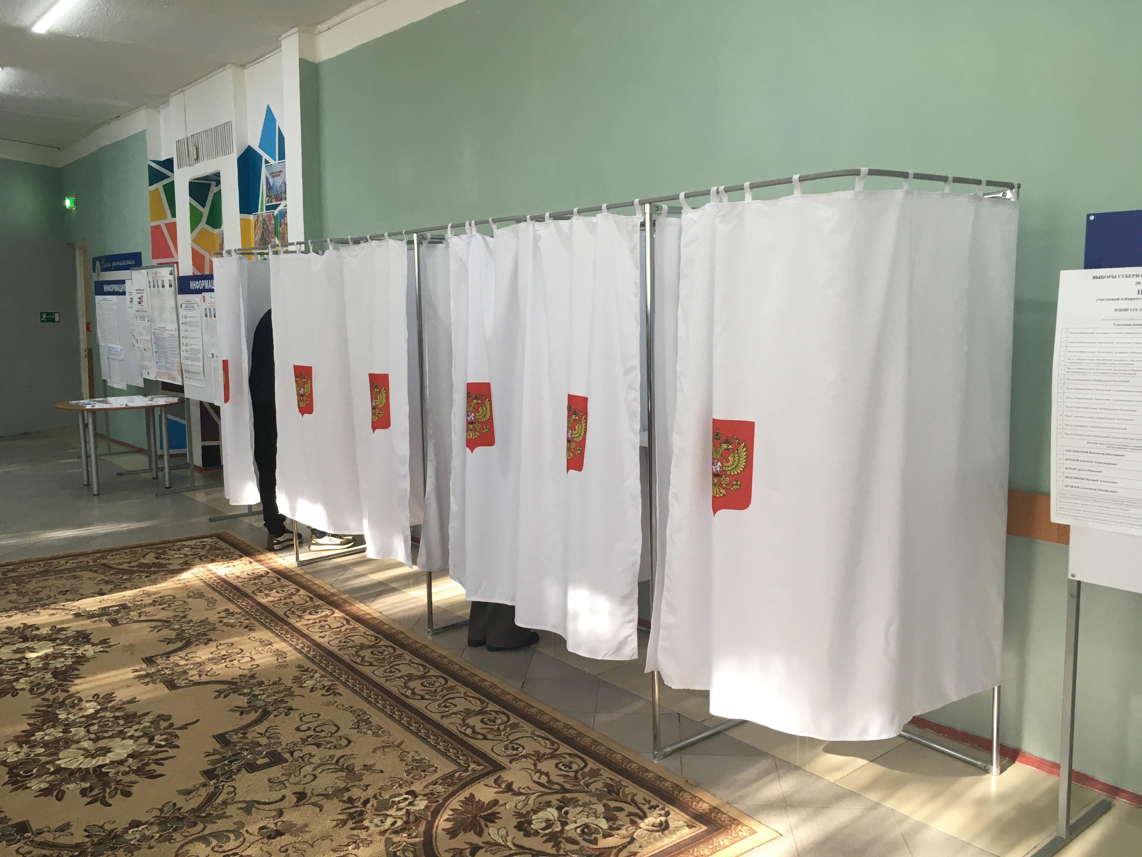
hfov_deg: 61.7
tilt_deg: -7.2
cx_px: 571
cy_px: 428
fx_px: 957
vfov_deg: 48.2
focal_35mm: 29
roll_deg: -0.8
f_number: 2.2
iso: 32
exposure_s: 1/33
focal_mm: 4.15
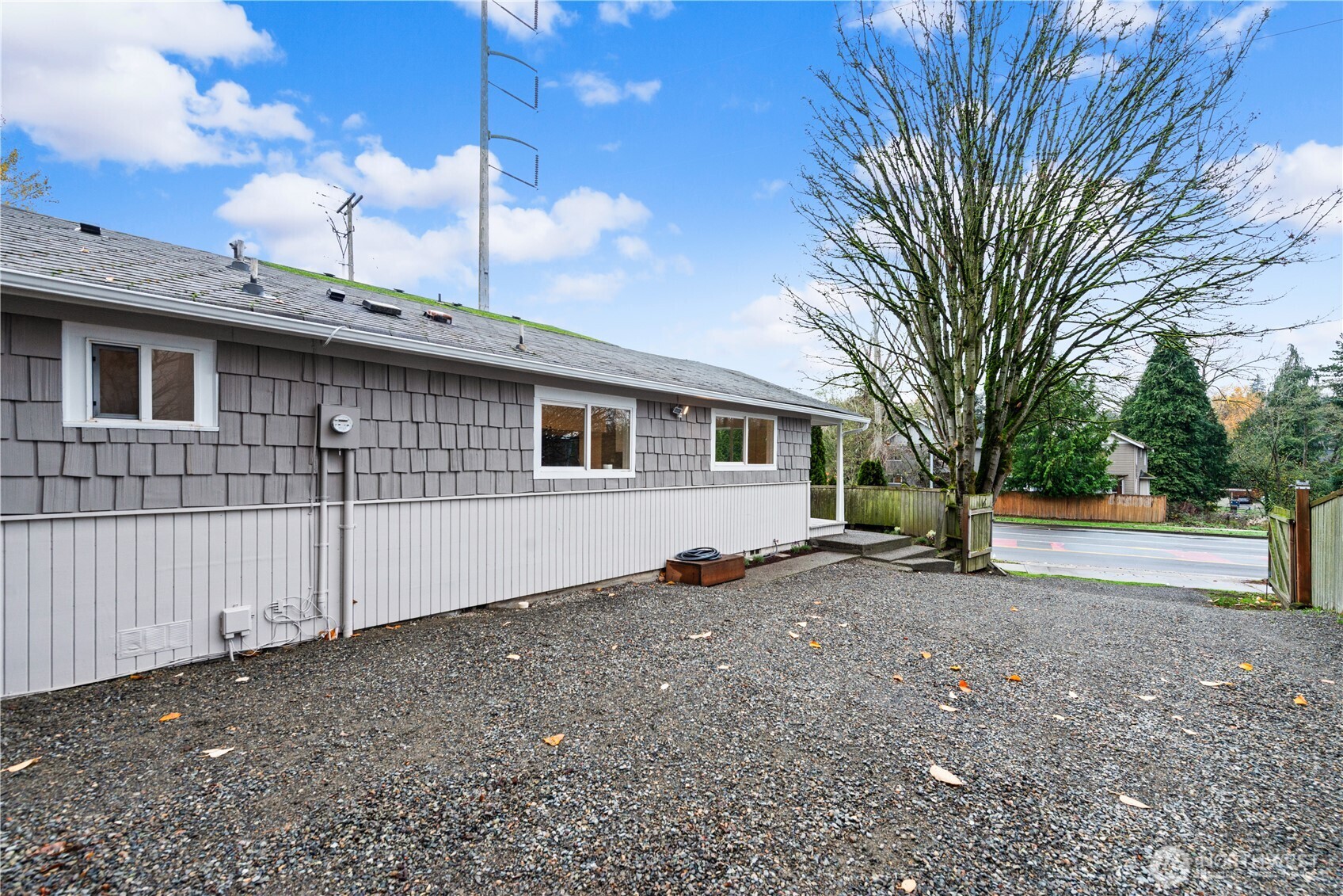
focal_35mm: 14
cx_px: 672
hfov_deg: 104.2
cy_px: 448
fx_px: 522
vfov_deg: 81.2
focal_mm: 14
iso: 640
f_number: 6.3
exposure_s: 1/250
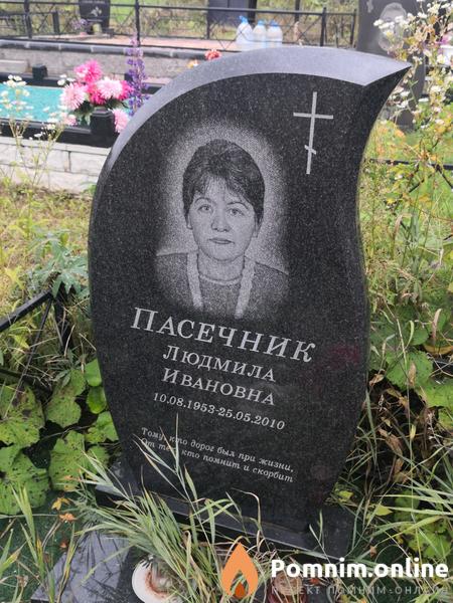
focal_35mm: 33
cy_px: 302
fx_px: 576
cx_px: 226
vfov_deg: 55.4
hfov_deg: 42.9
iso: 50
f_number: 1.6
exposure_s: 1/471
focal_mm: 3.95
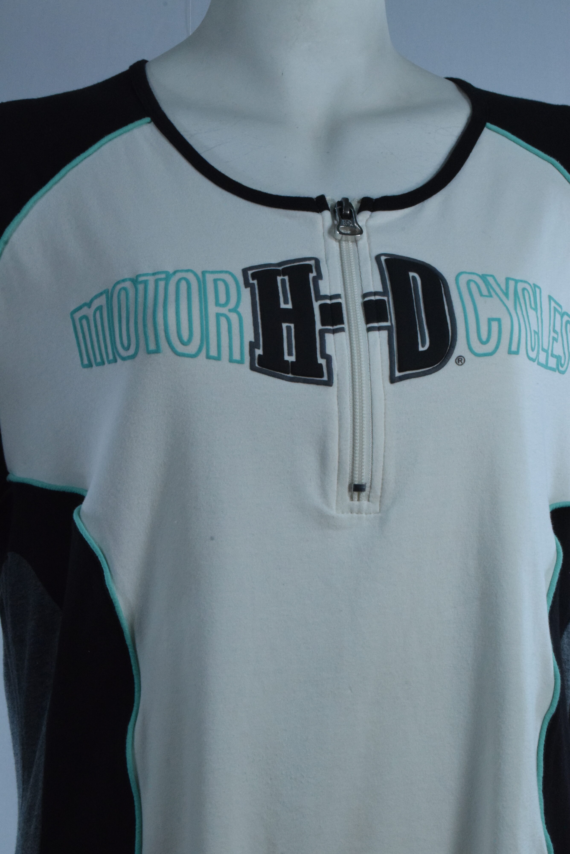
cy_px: 427
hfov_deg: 17.5
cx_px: 285
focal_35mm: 78
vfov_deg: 26.0
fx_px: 1851
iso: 3200
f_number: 29
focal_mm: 52
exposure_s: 1/125
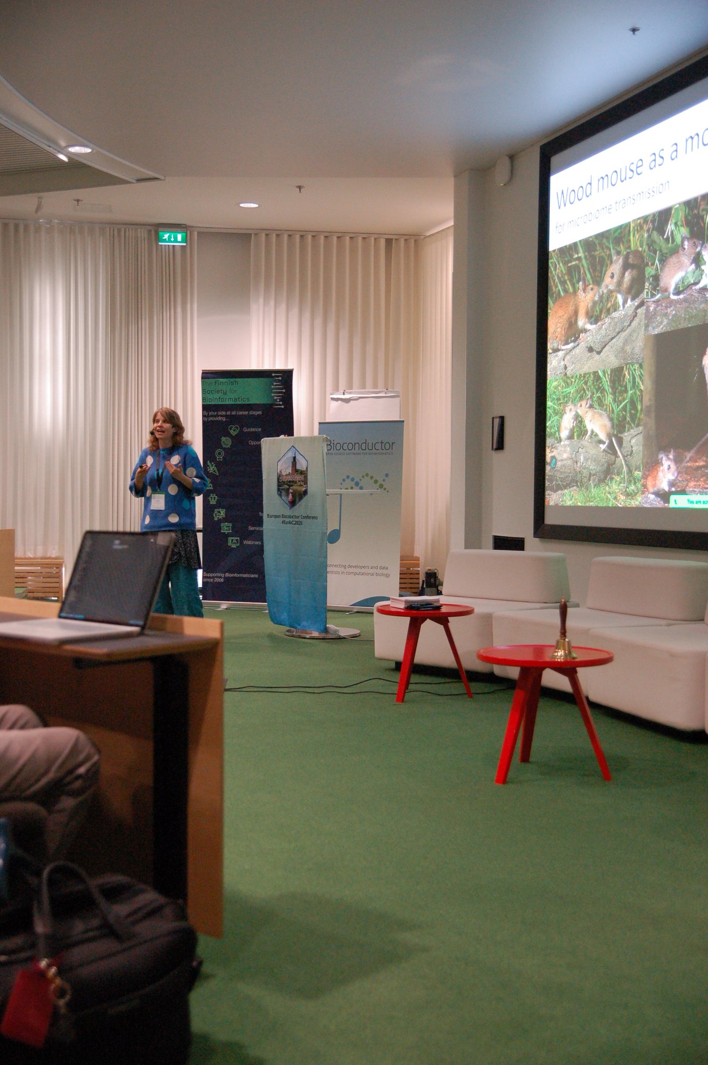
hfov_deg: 30.8
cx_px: 354
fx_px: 1285
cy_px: 532
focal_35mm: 44
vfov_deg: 45.0
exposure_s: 1/125
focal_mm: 29
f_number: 2.8
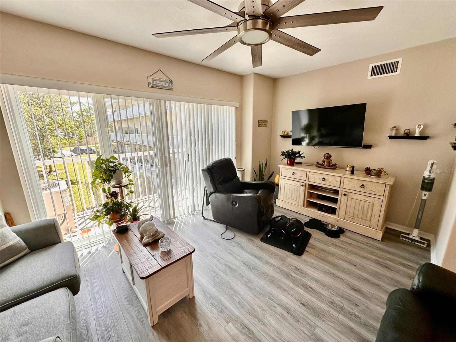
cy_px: 171
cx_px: 228
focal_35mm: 14
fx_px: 184
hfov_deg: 102.1
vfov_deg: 85.7
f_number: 2.2
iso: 50
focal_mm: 2.22
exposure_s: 1/120
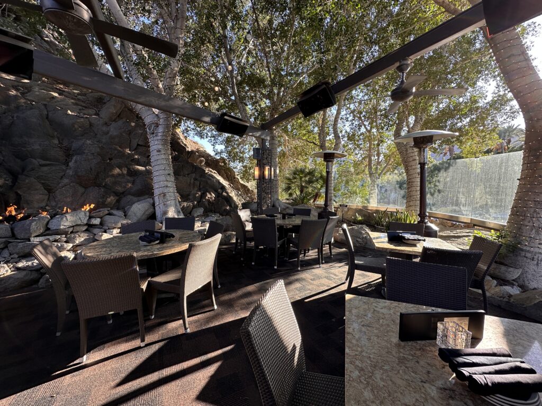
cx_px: 271
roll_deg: +0.1
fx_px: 219
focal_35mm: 14
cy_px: 203
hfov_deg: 102.1
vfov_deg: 85.7
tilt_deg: -5.3
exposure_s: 1/138
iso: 40
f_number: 2.2
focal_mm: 2.22
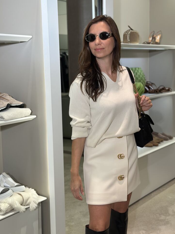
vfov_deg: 36.2
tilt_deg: -7.8
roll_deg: -0.5
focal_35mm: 53
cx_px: 93
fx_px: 357
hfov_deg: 27.5
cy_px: 113
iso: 80
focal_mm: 6.86
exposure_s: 1/216
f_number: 1.78
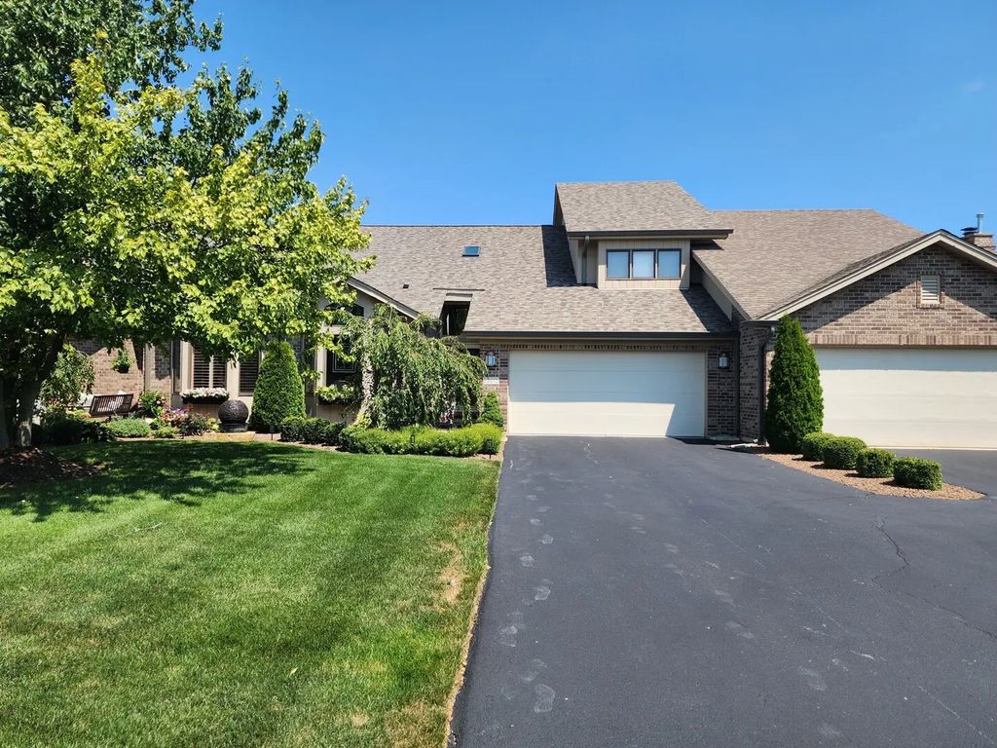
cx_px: 498
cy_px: 374
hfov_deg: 73.9
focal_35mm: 23
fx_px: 662
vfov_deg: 58.9
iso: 12
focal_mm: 6.4
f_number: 1.8
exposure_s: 1/744
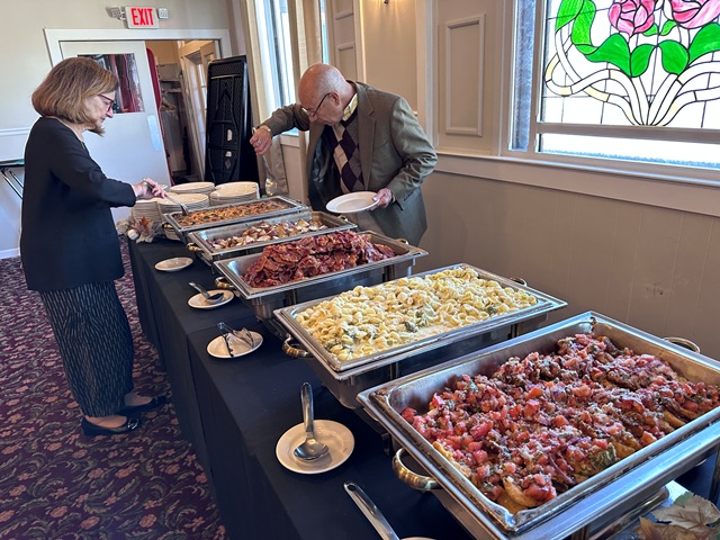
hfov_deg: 71.6
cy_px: 270
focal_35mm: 24
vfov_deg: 56.8
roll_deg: +4.5
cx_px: 360
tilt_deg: -19.8
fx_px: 499
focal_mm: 6.86
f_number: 1.78
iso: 320
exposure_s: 1/60
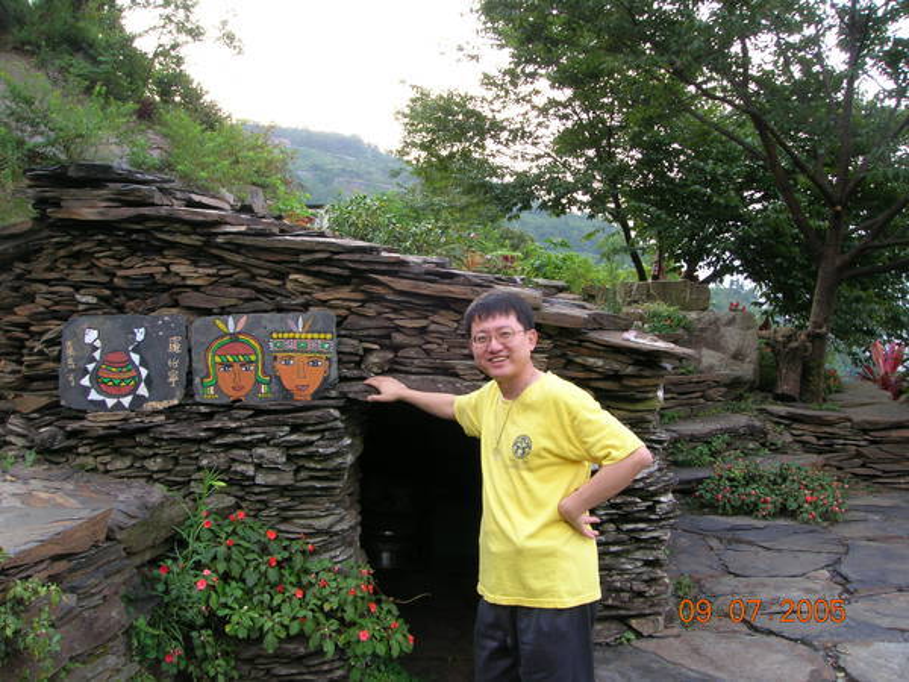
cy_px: 341
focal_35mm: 34
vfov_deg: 41.8
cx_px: 454
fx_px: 893
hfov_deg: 54.0
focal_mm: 5.7
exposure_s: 1/14.4
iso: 50
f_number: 4.9
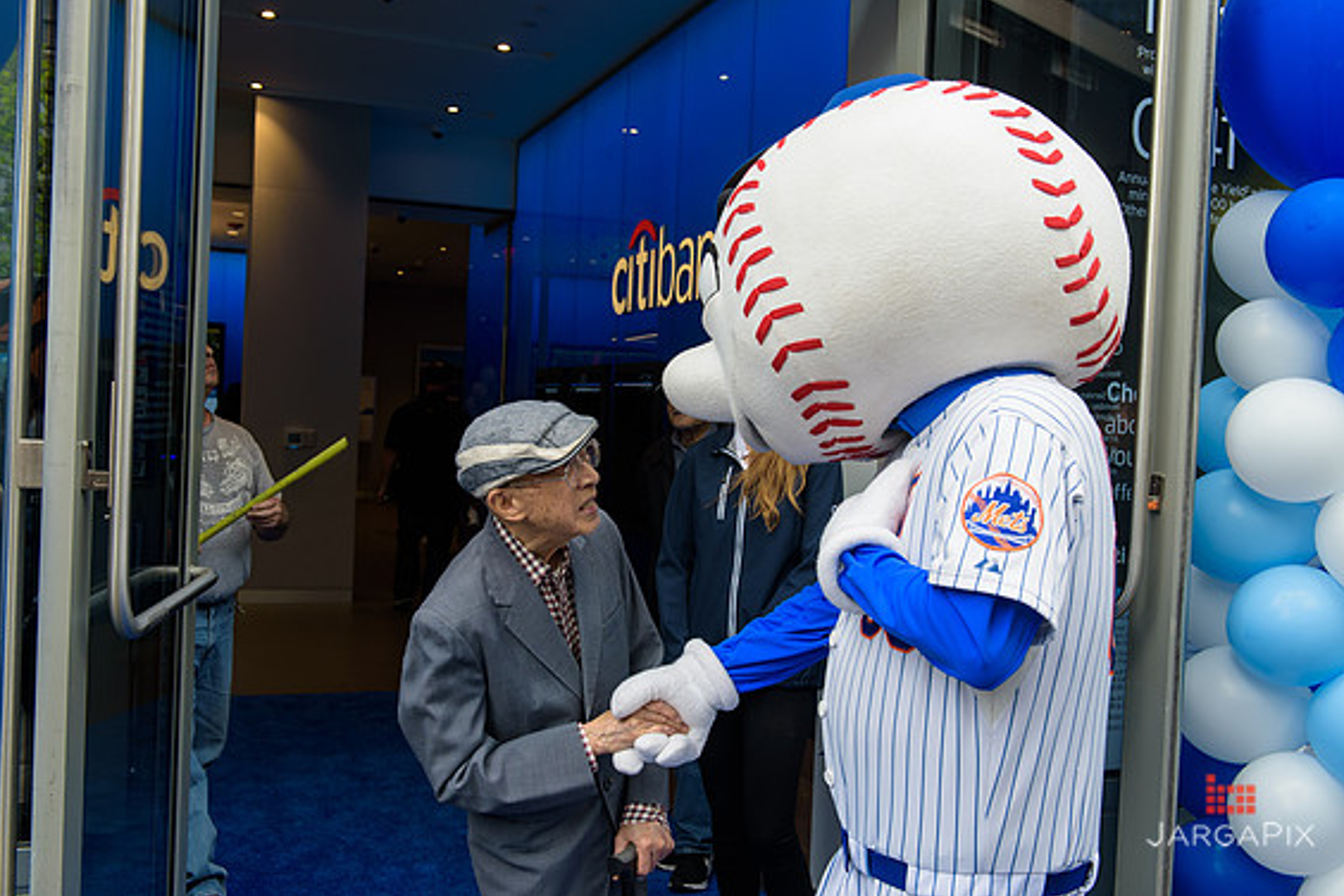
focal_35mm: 36
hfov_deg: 53.1
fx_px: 1344
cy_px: 437
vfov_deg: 36.9
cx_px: 684
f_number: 5
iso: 200
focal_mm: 35
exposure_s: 1/250
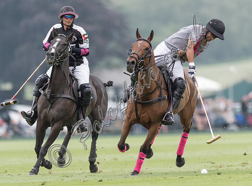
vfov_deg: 2.7
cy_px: 88
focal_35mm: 541
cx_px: 157
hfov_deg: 3.7
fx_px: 3919
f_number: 2.8
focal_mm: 300
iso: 640
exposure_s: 1/5000
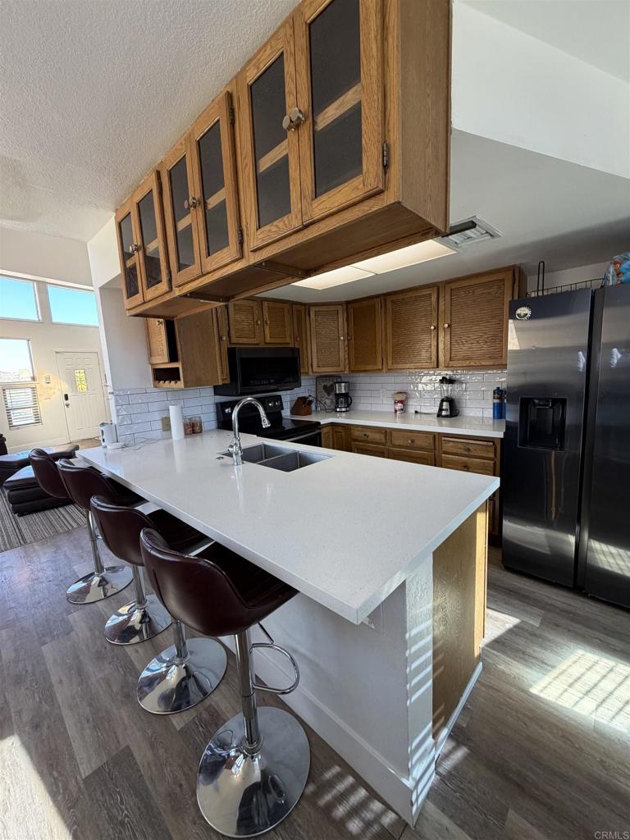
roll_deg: +2.4
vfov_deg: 102.1
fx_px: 340
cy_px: 420
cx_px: 315
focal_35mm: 14
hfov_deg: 85.7
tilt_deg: -7.8
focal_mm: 2.22
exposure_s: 1/120
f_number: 2.2
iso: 200
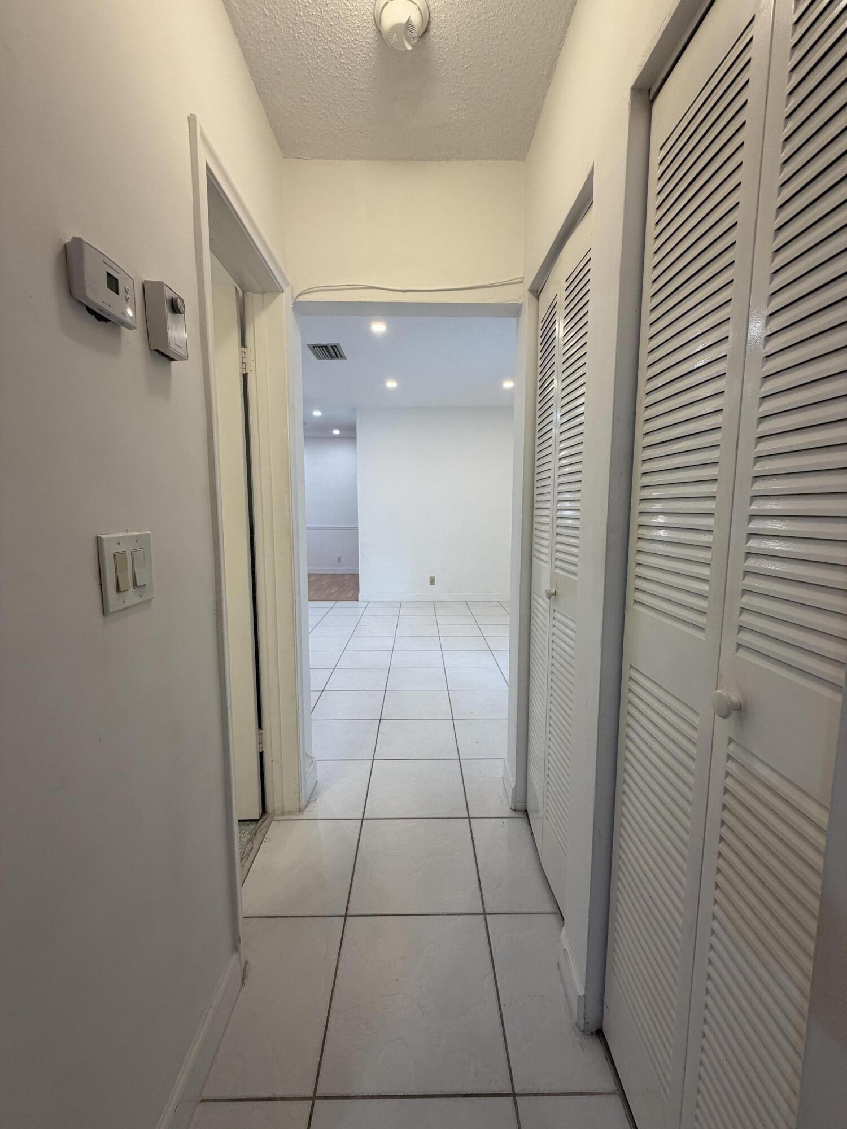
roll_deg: -1.0
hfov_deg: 85.7
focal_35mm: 14
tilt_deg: -7.0
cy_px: 564
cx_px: 424
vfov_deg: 102.1
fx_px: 457
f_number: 2.2
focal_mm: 2.22
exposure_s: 1/120
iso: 100
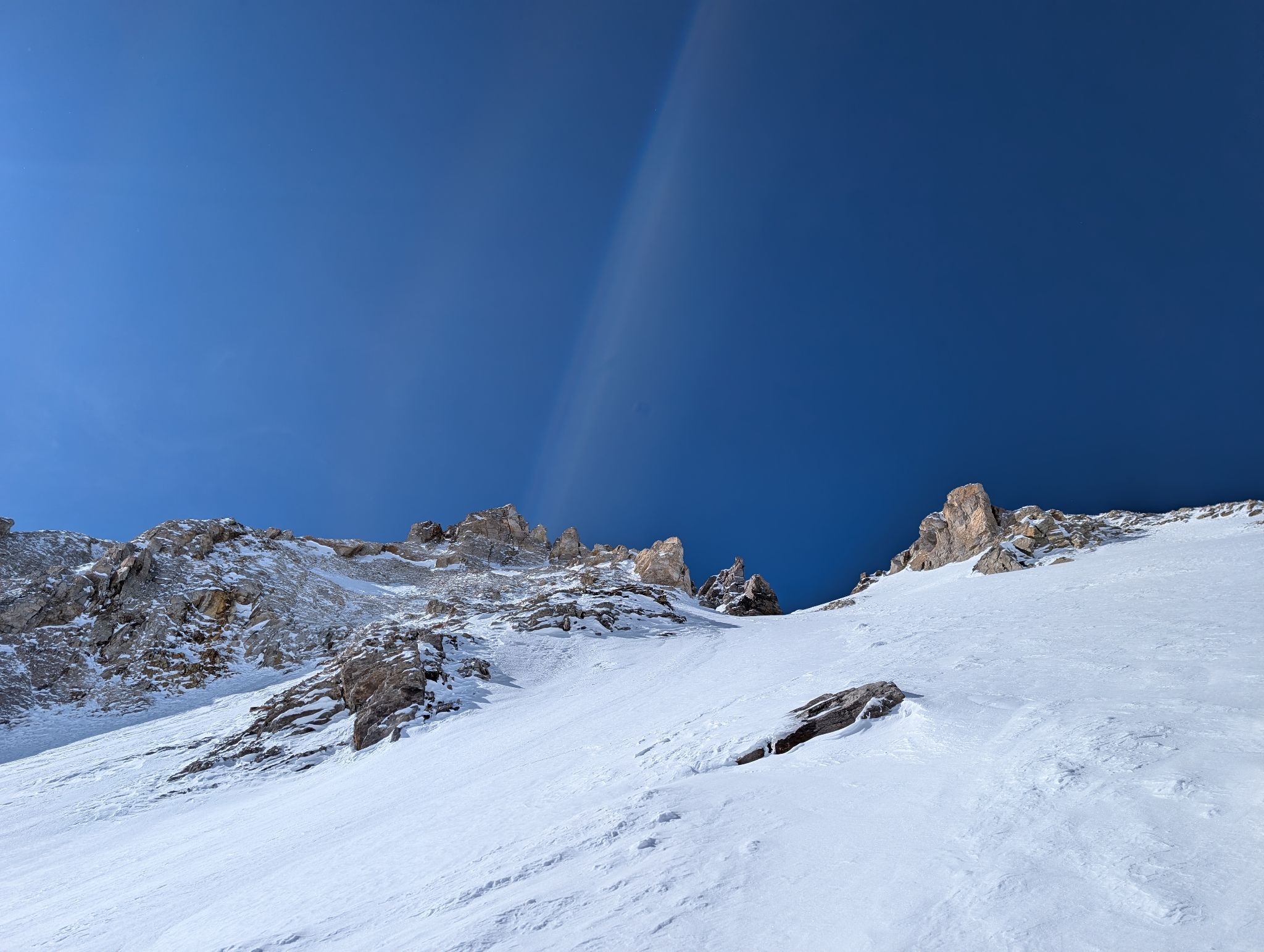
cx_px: 632
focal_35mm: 24
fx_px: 878
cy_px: 476
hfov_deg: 71.5
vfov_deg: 56.9
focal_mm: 6.9
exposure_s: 1/2740
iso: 20
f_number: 1.68
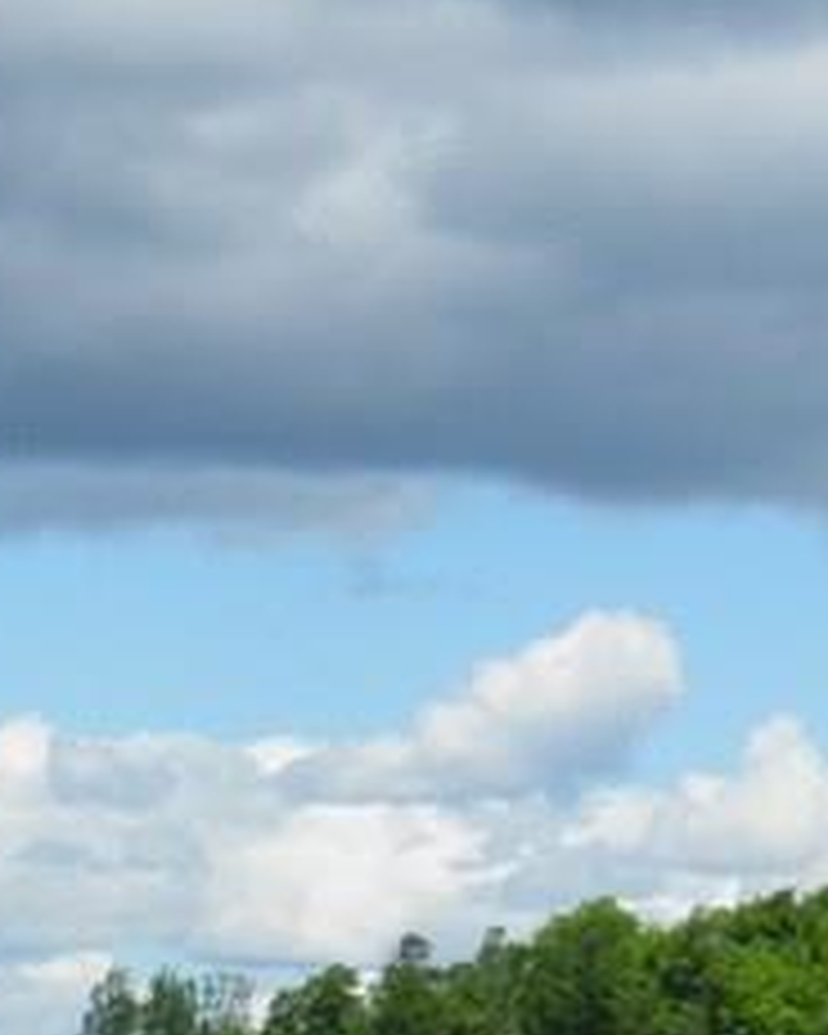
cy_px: 1107
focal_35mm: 191
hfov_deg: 7.6
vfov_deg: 10.0
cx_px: -1004
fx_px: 5851
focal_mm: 7.9
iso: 50
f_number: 6
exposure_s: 1/320
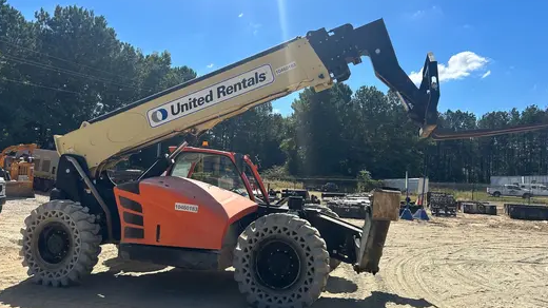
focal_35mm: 30
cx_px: 283
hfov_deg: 64.3
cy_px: 152
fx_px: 436
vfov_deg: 38.9
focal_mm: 5.7
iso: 50
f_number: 1.5
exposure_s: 1/4274
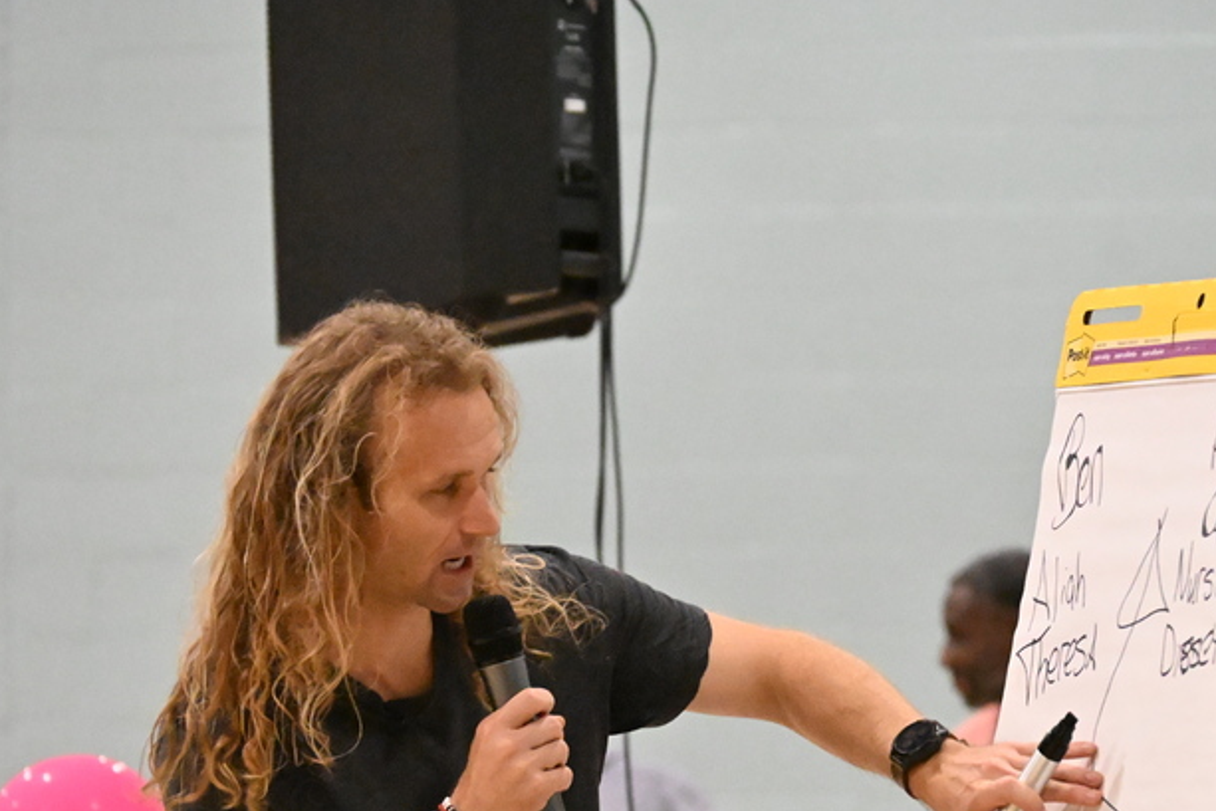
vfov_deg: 3.0
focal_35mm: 464
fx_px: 15670
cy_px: 592
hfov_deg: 4.4
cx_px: 716
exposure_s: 1/500
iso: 12800
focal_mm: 185
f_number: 5.6
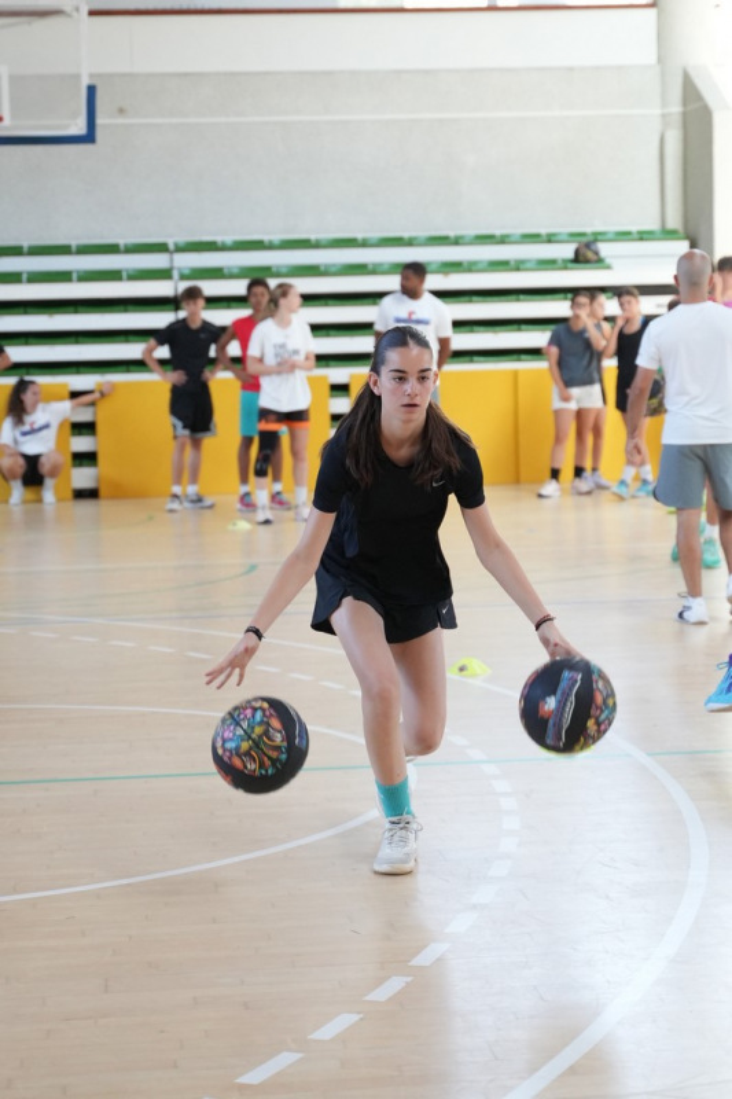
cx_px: 366
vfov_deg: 25.1
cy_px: 550
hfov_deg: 16.8
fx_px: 2471
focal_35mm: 81
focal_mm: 54
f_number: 2.8
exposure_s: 1/400
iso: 2000
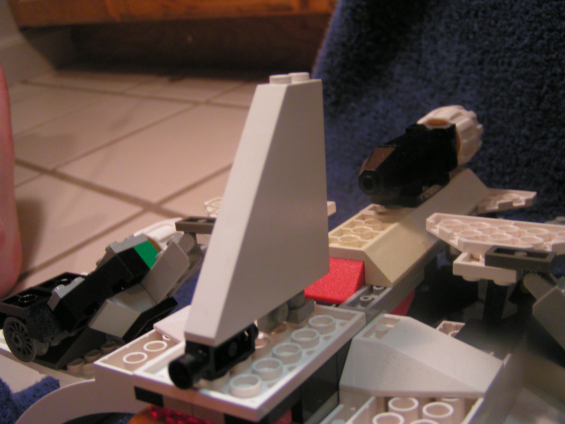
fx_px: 669
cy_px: 212
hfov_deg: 45.8
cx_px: 282
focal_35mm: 41
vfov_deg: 35.1
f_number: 2.8
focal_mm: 6.3
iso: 200
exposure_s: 1/25
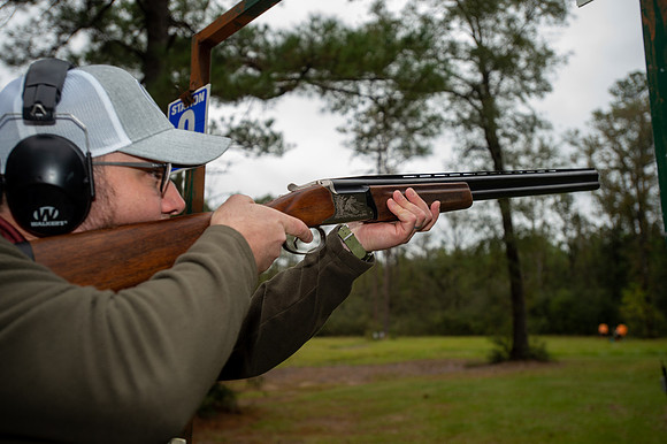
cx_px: 334
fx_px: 648
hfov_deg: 54.5
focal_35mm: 35
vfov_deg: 37.8
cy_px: 222
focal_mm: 35
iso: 320
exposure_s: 1/250
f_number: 4
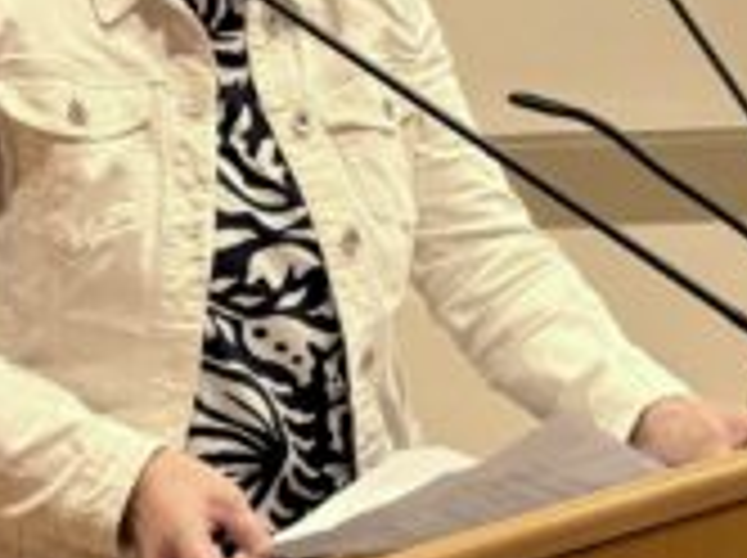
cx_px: 576
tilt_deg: -5.3
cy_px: 58
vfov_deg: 15.5
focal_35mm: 94
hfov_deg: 20.7
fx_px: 2026
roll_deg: -0.9
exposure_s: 1/60
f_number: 1.6
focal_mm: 5.96
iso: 160
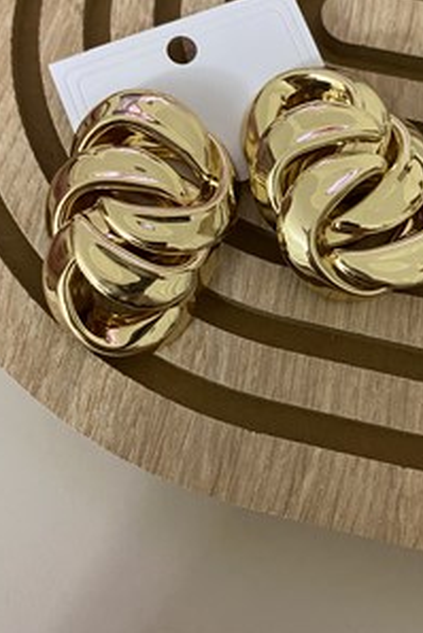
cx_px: 232
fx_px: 634
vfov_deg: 52.4
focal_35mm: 36
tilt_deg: -70.3
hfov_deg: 36.9
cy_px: 230
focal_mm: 4.25
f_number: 1.8
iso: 500
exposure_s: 1/25
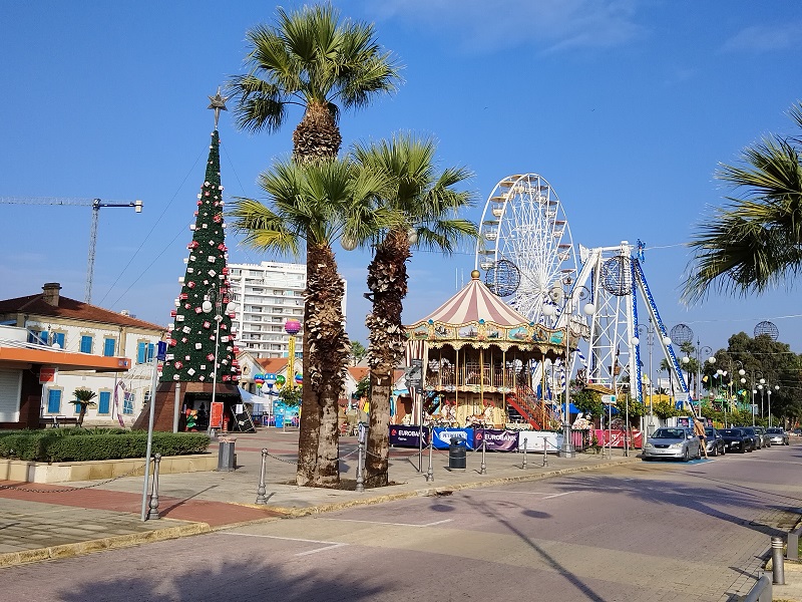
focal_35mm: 35
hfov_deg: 52.6
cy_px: 301
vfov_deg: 40.7
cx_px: 401
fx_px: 811
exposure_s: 1/1245
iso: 100
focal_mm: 6.24
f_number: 1.9
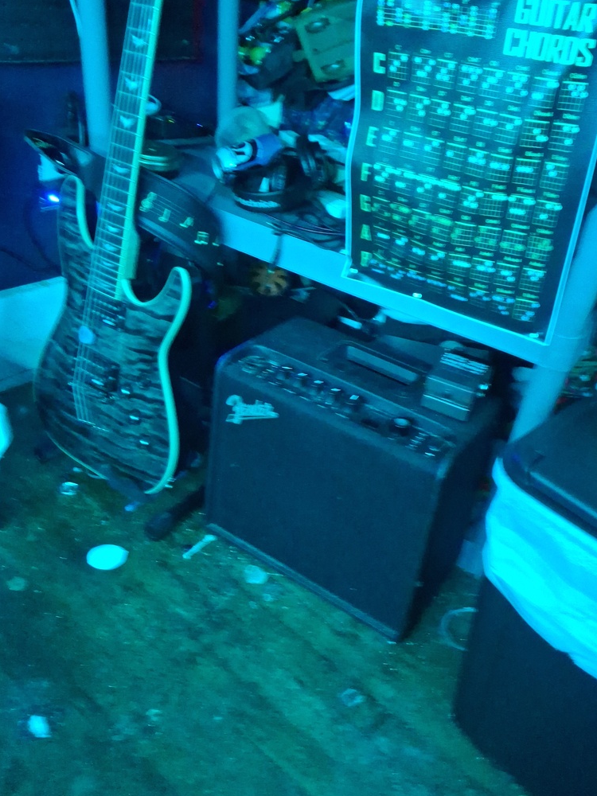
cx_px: 331
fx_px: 690
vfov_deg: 59.9
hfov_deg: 46.7
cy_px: 360
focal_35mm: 30
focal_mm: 4.69
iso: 975
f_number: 1.8
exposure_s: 1/9
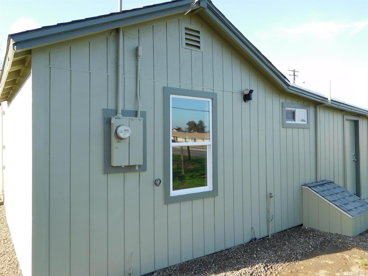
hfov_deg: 69.4
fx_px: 266
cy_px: 138
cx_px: 184
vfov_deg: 54.9
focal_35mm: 25
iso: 125
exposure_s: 1/320
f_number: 3.4
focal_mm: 4.5
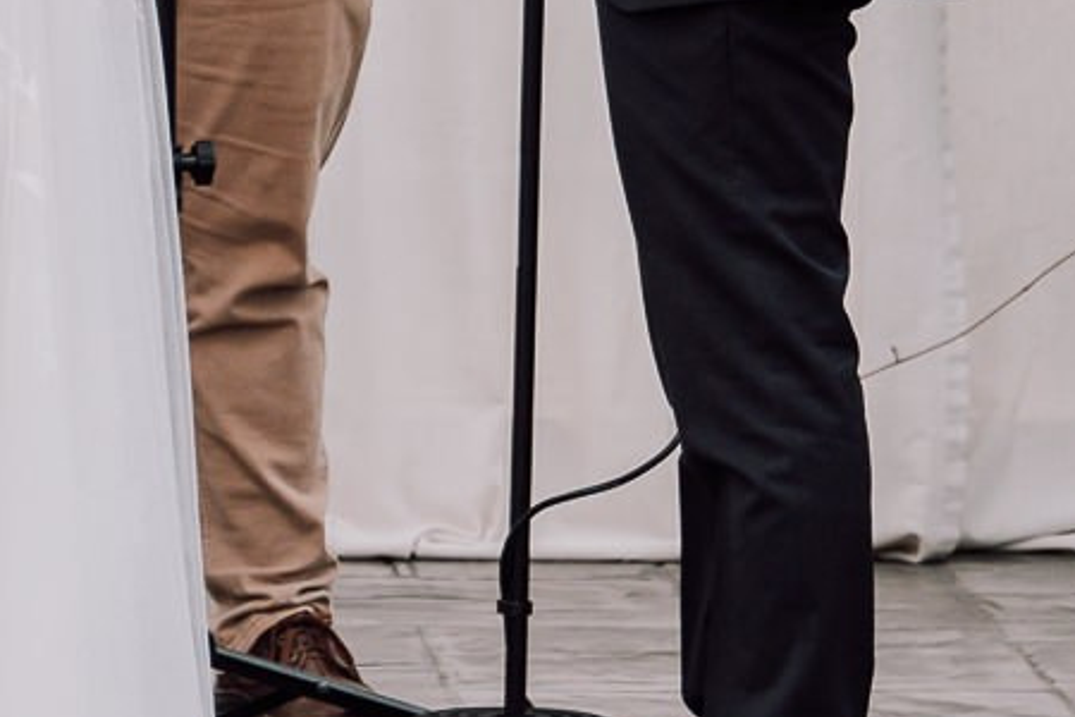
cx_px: -57
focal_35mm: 331
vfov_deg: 4.1
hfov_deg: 6.2
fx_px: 9883
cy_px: -255
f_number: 2.8
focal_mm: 70
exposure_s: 1/320
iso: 250
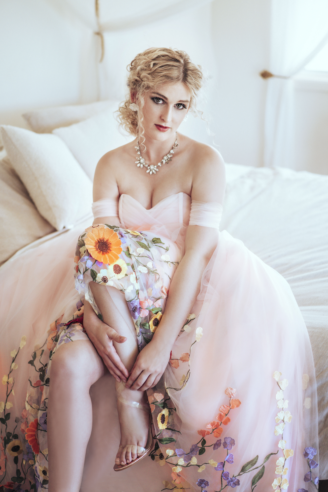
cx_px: 164
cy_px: 246
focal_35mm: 55
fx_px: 751
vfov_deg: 36.2
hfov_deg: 24.6
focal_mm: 55
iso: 1600
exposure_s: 1/1250
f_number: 1.8
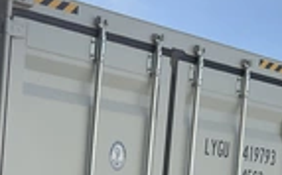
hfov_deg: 23.3
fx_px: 660
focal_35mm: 86
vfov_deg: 14.4
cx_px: 14
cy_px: 234
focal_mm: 3
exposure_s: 1/1144
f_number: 1.8
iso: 25
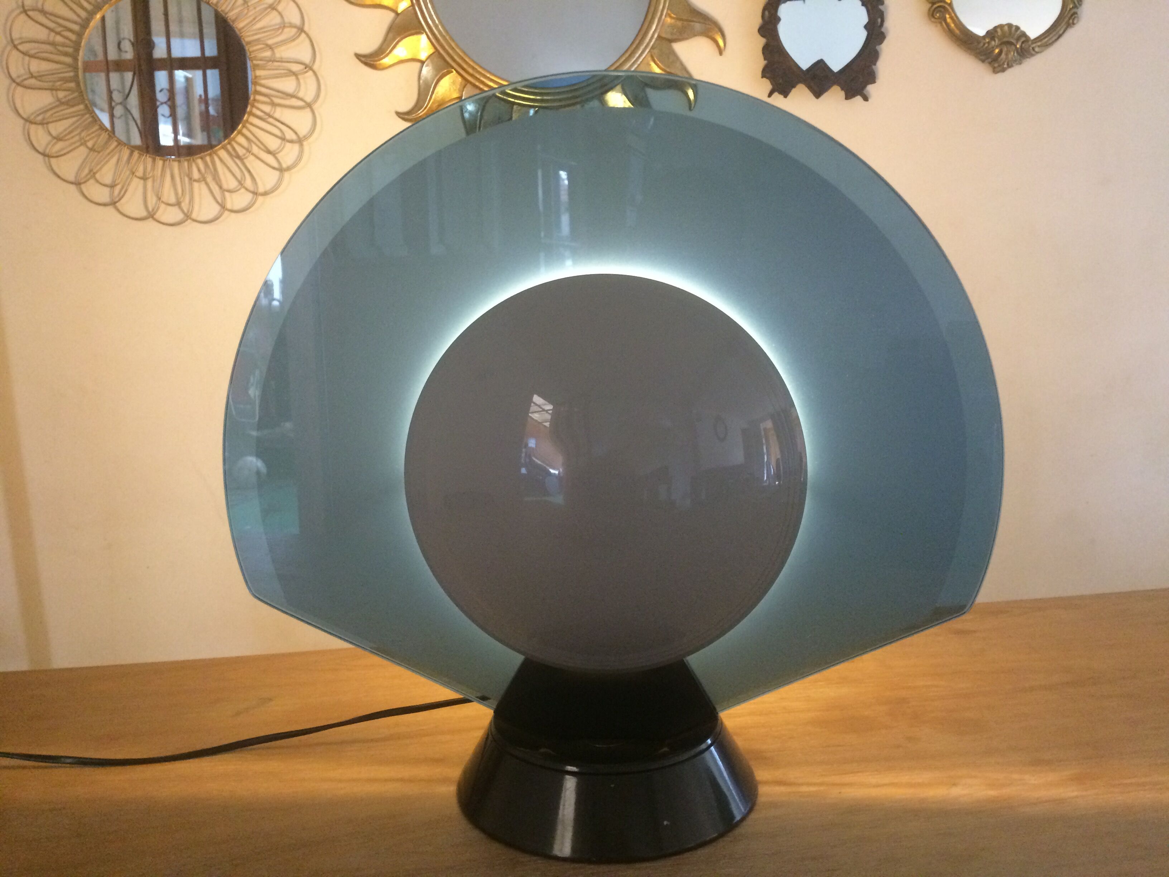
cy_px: 438
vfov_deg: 48.2
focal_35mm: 29
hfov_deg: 61.7
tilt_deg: -9.1
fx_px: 979
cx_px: 584
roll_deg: +0.1
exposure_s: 1/25
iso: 320
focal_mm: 4.15
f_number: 2.2
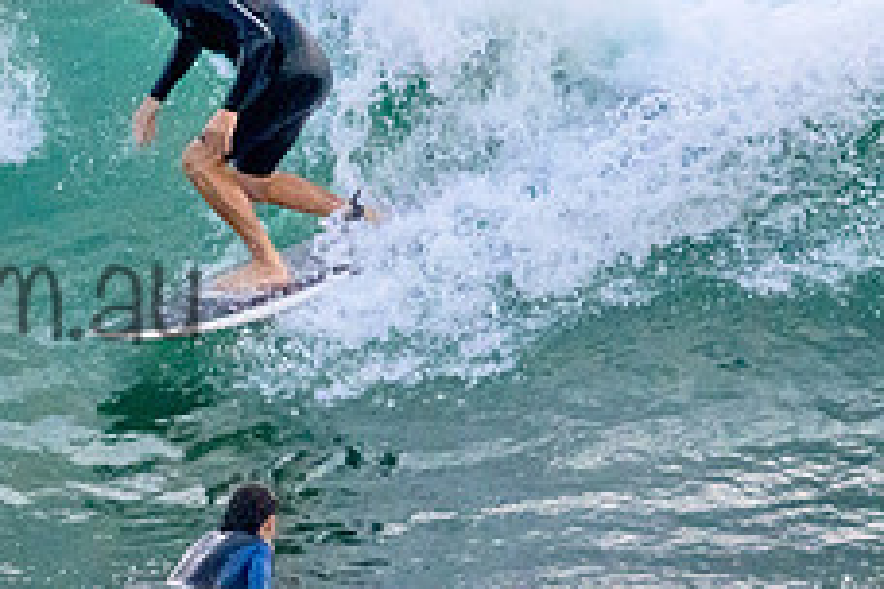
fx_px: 46971
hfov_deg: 1.1
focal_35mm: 1913
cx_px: 72
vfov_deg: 0.7
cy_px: 62
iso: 4500
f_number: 11
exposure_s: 1/2000
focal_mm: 600
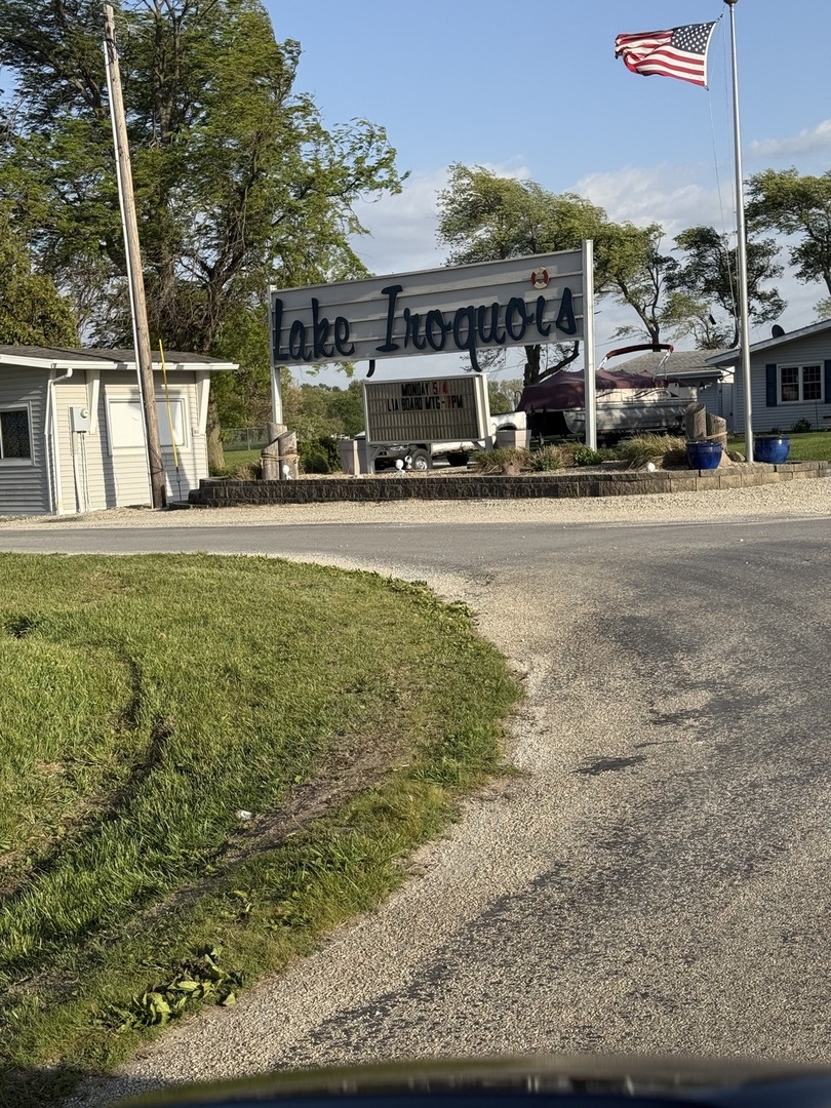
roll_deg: +2.1
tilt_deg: -4.4
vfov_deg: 39.7
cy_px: 554
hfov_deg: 30.3
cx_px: 416
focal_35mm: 48
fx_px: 1536
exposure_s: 1/4329
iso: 80
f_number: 1.78
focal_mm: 6.76
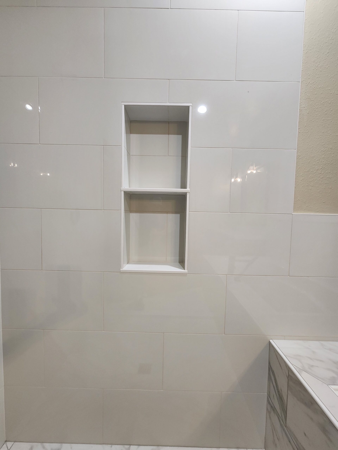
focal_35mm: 13
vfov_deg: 106.2
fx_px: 169
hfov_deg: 89.9
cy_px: 225
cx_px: 169
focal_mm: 2.2
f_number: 2.2
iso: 250
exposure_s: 1/60
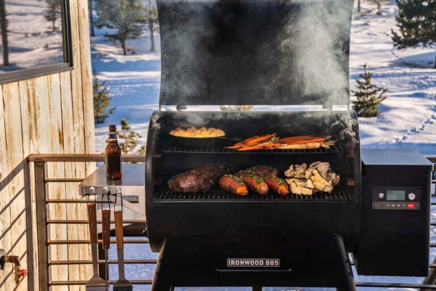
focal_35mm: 60
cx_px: 218
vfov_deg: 22.6
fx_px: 727
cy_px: 146
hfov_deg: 33.4
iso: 400
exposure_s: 1/250
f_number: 8
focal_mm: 60
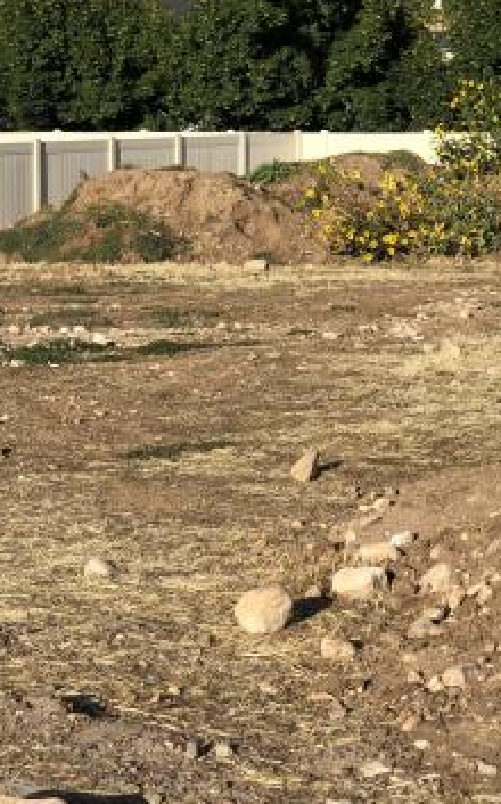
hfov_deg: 13.1
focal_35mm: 100
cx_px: 253
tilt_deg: -6.0
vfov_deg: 20.8
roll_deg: +0.4
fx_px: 2189
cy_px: 374
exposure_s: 1/917
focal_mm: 6
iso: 16
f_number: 2.4
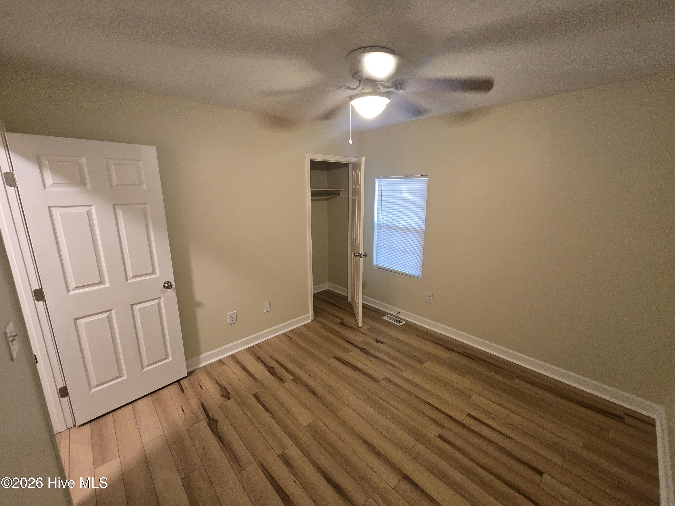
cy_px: 253
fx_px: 253
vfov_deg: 89.9
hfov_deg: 106.2
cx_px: 338
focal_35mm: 13
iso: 640
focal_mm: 2.2
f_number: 2.2
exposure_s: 1/60
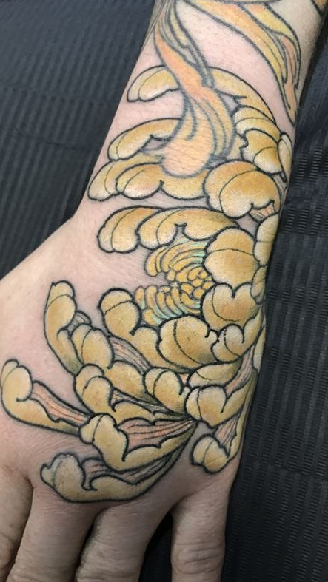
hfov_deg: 37.8
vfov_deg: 62.6
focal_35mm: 31
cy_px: 288
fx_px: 479
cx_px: 177
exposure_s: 1/17
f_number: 1.8
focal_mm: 3.99
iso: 40
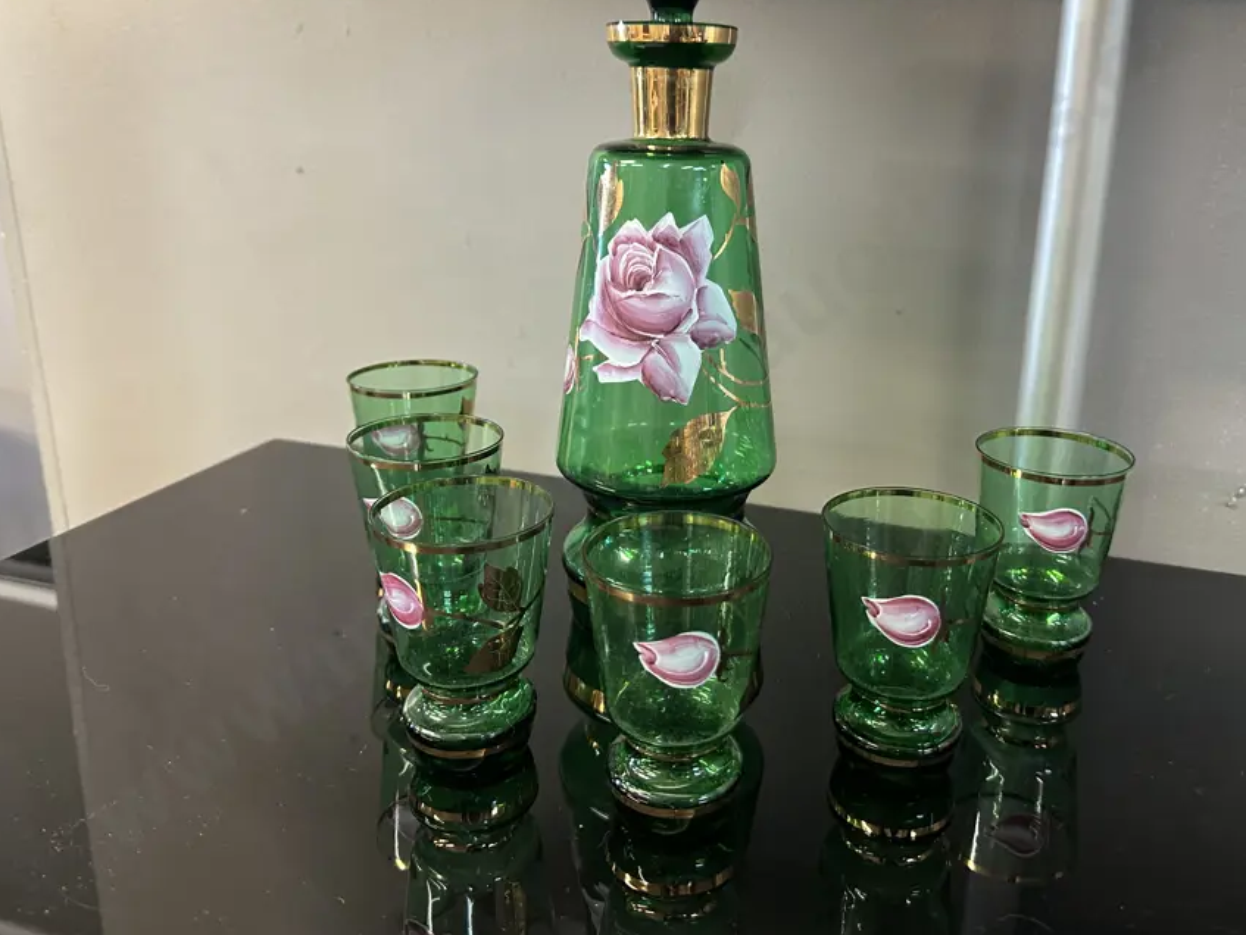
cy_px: 384
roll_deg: -1.1
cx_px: 705
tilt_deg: -17.1
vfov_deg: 48.0
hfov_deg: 61.4
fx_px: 1044
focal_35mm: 29
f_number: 1.78
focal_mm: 6.86
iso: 250
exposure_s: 1/50
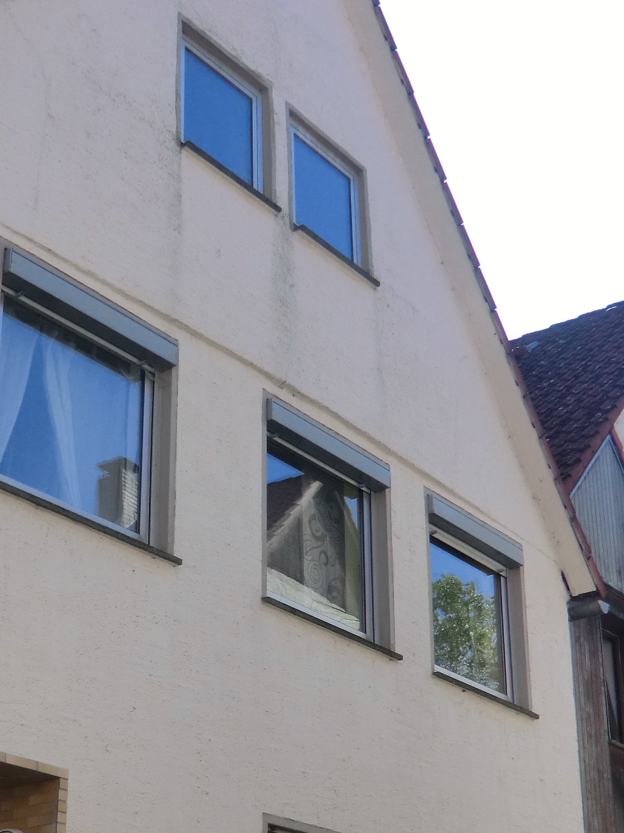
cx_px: 172
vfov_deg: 33.3
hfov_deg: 25.4
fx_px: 1370
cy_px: 601
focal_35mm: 57
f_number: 3.5
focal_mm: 5.2
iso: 64
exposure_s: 1/500
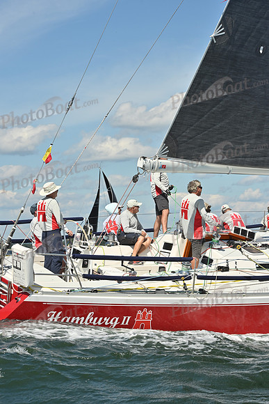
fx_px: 1120
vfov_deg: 20.4
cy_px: 202
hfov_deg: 13.7
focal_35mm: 100
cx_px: 134
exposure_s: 1/1000
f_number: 11
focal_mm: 100
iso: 250
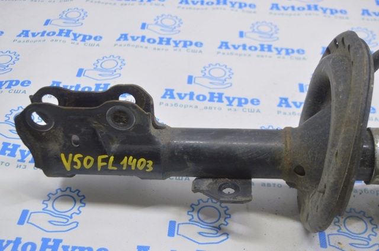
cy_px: 126
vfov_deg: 26.4
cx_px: 190
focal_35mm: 51
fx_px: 536
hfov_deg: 38.9
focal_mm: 34
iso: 400
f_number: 5.6
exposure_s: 1/20
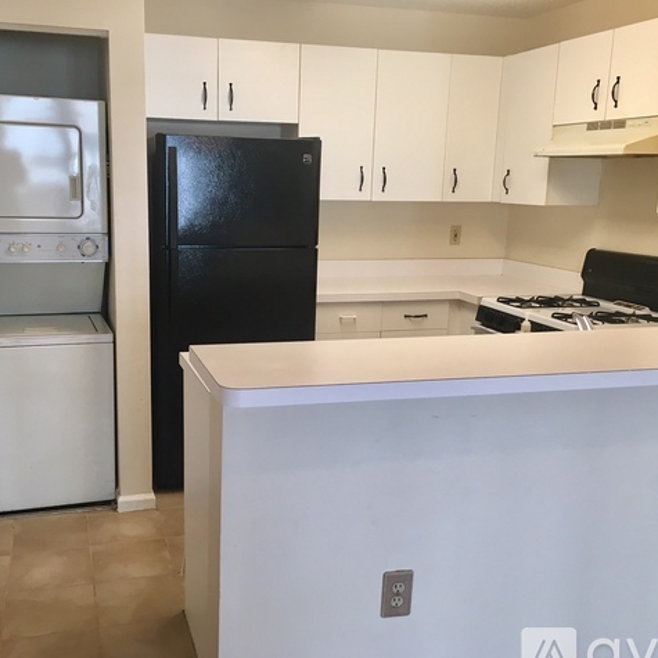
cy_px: 337
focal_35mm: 36
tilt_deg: -11.8
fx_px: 774
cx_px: 283
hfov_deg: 45.9
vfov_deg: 46.0
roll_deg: -1.0
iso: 50
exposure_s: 1/30
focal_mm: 4.15
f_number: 2.2
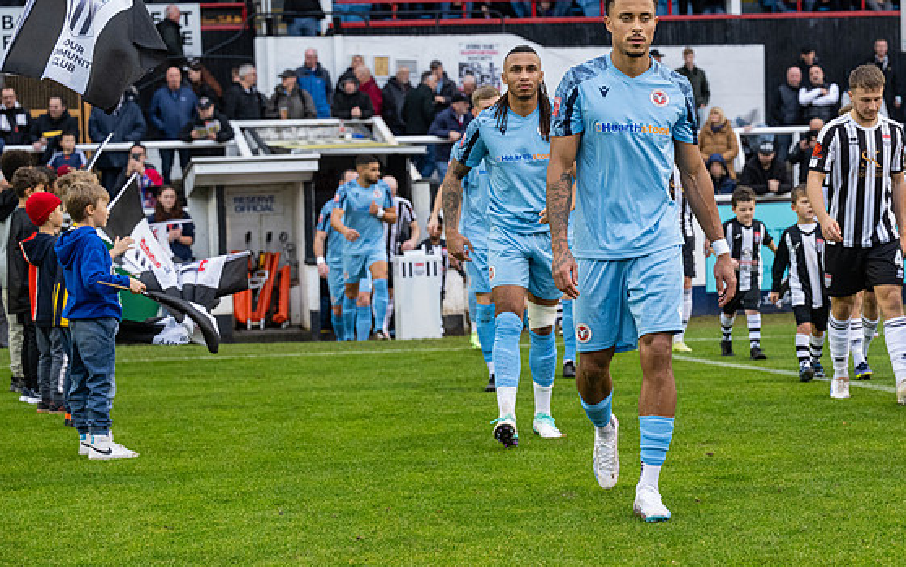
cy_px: 288
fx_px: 2321
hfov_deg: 22.0
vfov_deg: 13.9
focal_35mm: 94
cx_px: 596
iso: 2000
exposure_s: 1/400
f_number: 4
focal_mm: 70
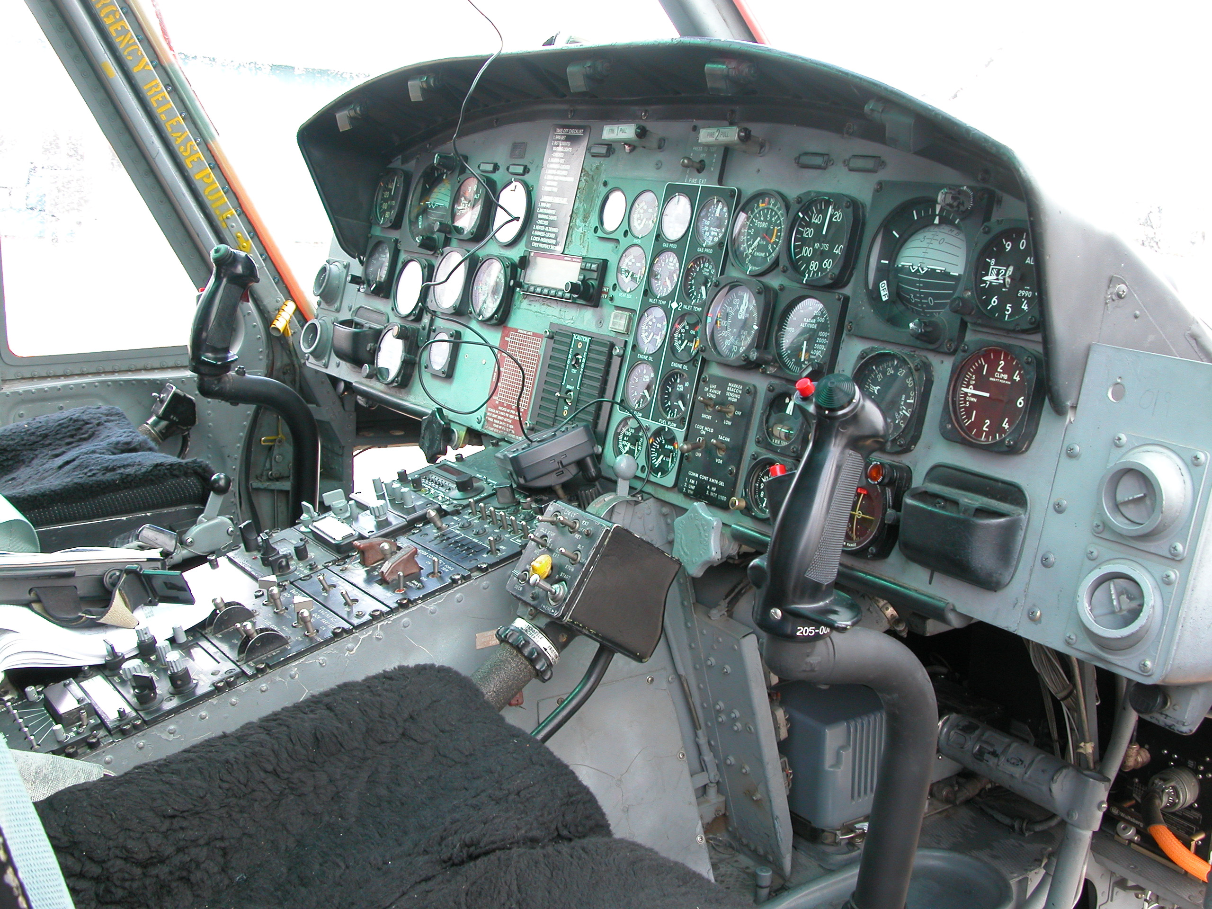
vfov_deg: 34.3
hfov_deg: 44.8
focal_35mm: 42
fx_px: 1471
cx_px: 606
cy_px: 454
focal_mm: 10.7
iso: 100
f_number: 5.2
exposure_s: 1/54.1
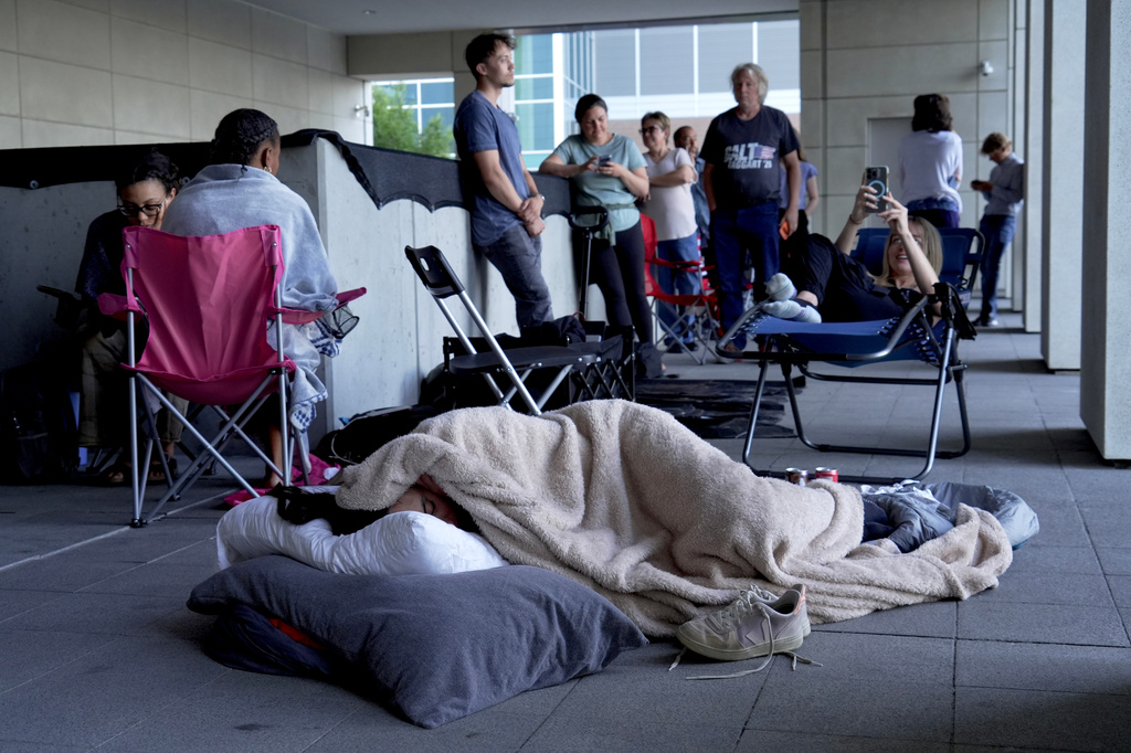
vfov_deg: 30.5
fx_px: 1382
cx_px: 566
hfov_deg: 44.5
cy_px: 376
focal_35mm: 44
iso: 1250
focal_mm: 44
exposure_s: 1/100
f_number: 6.3
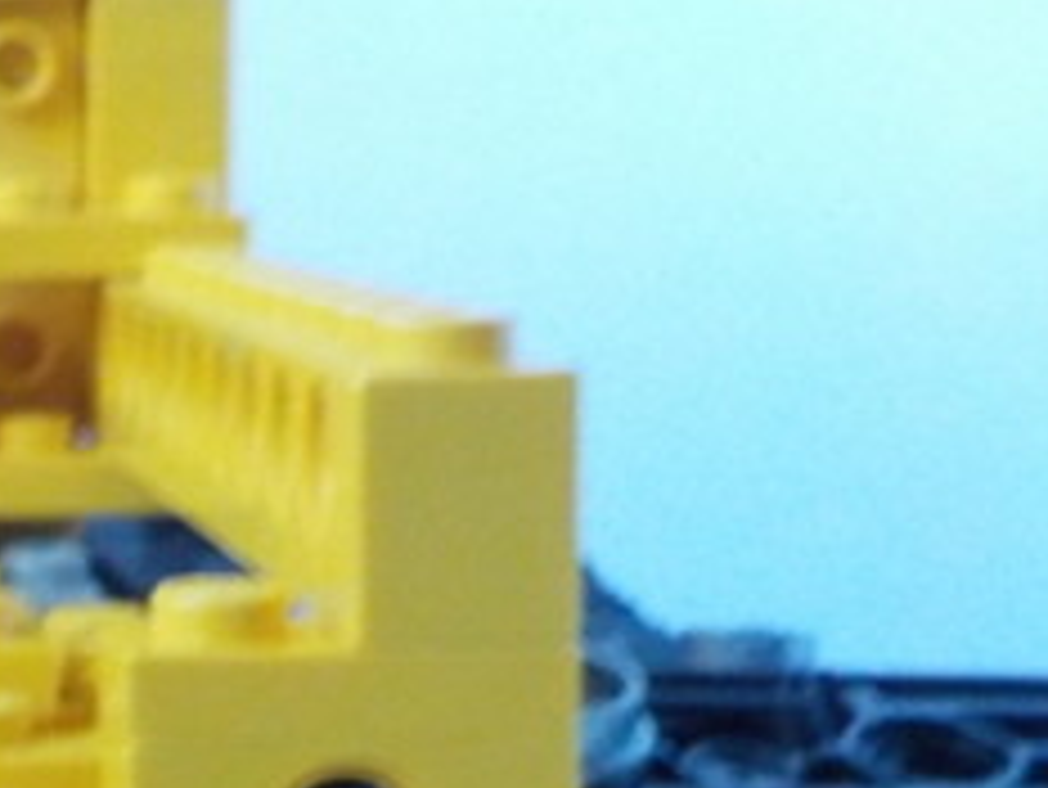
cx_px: -481
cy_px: 673
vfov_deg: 12.7
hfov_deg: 15.7
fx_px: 3514
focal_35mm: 116
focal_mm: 4.1
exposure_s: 1/13
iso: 400
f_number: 3.3
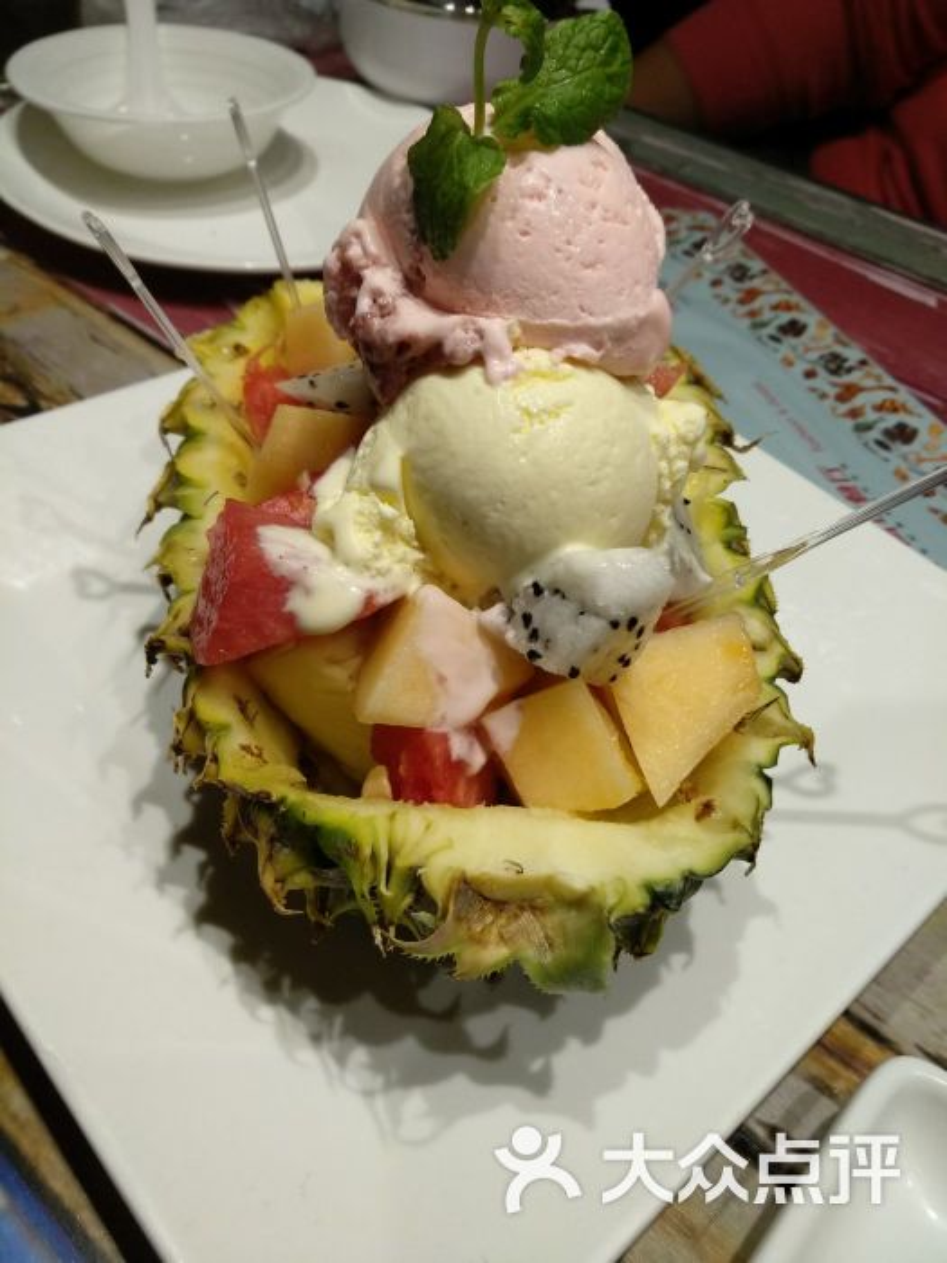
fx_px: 802
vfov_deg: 76.4
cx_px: 474
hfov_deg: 61.1
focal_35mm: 22
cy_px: 632
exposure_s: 1/33
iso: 400
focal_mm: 3.81
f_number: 2.2
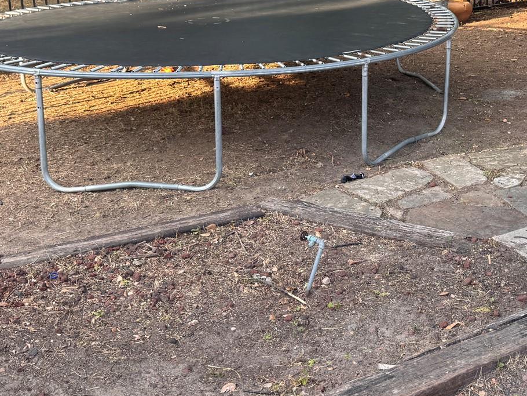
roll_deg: -0.1
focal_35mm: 54
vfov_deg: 26.5
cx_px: 389
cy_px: 69
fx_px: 822
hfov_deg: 34.8
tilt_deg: -15.6
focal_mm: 6.76
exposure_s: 1/153
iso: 64
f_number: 1.78
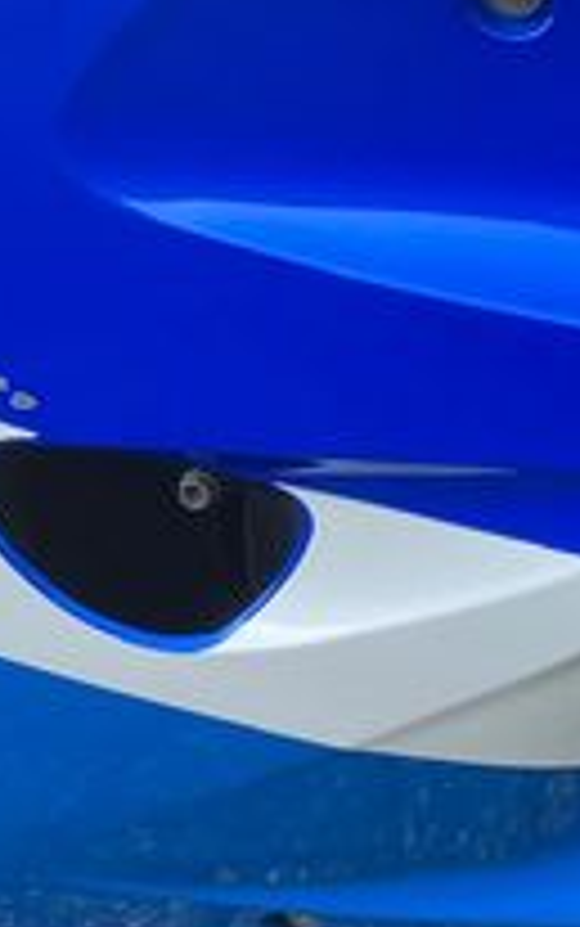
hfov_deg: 13.1
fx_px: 2324
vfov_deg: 22.5
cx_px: 985
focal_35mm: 92
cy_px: 356
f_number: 1.8
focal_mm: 3.99
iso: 40
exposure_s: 1/121
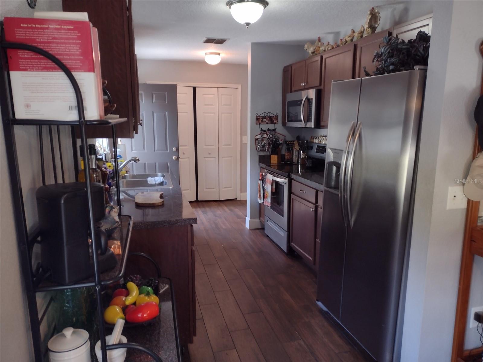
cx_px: 242
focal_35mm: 27
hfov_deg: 65.3
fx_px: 377
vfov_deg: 51.4
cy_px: 181
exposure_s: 1/40
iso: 128
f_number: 1.7
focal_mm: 4.71
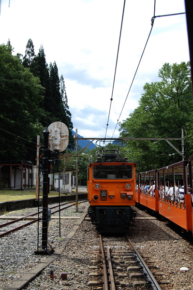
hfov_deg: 28.0
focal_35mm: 48
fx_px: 387
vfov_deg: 41.1
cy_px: 145
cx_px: 96
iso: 200
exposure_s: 1/320
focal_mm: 32
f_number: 9
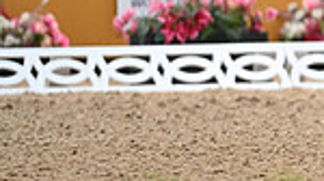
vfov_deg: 0.8
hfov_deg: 1.4
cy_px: -234
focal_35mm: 1540
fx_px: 13216
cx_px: 598
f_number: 4
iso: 6400
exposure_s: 1/640
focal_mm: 380
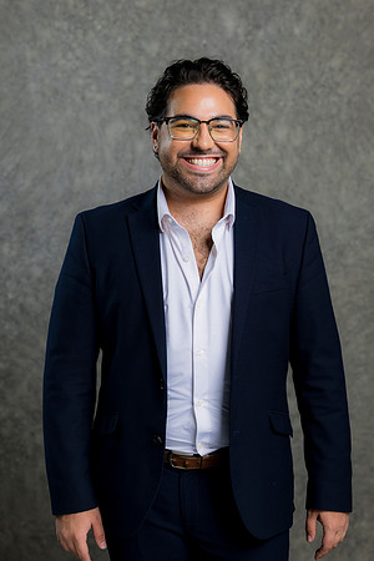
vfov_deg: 23.9
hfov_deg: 16.1
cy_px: 280
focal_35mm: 85
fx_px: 1324
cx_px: 187
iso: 125
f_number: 5
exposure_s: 1/200
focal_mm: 85
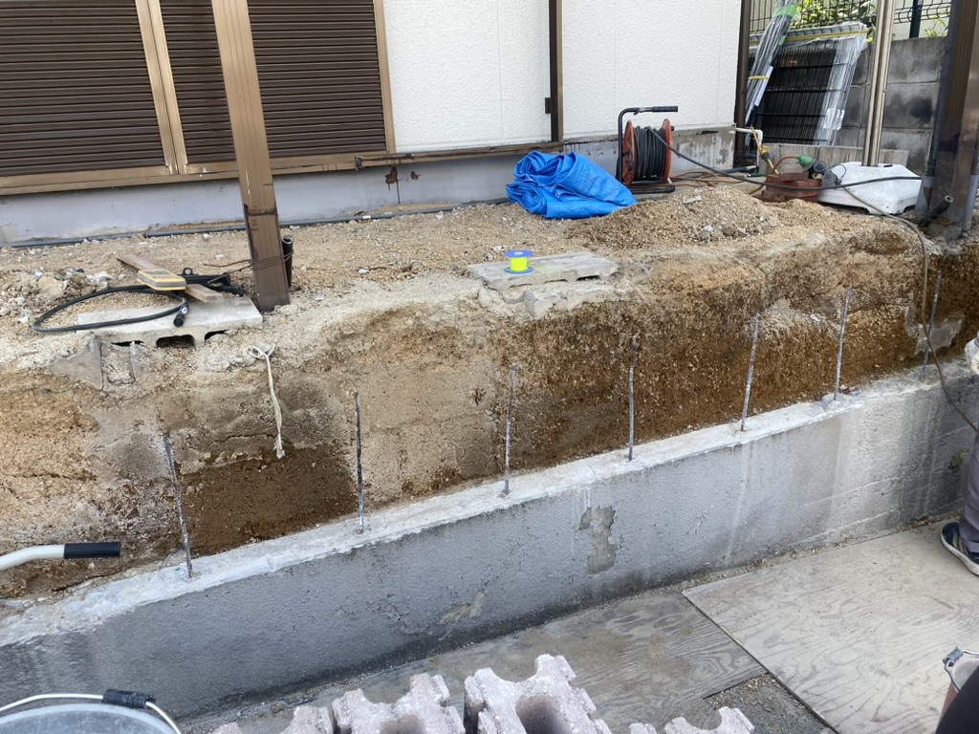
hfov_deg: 67.3
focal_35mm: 26
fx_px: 735
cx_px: 490
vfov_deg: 53.1
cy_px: 367
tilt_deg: -18.2
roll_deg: +4.3
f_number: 1.8
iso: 32
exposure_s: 1/669
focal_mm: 4.25
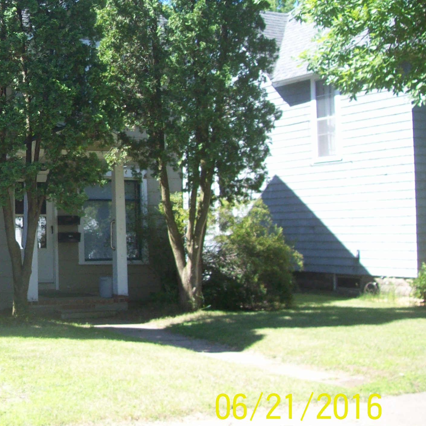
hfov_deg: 25.7
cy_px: 148
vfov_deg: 26.8
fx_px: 891
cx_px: 15
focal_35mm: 64
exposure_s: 1/290
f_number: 2.7
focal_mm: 6
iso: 80
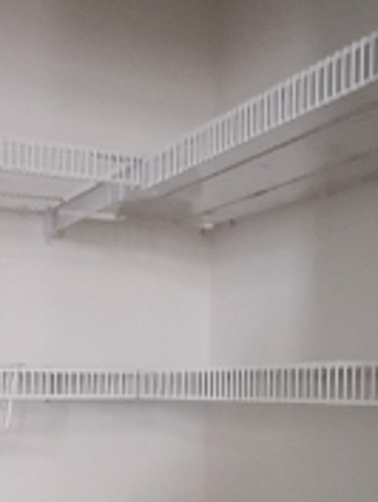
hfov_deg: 28.7
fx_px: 713
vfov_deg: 35.8
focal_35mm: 49
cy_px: 478
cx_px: 51
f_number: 2.2
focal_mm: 1.74
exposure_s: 1/8
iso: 500
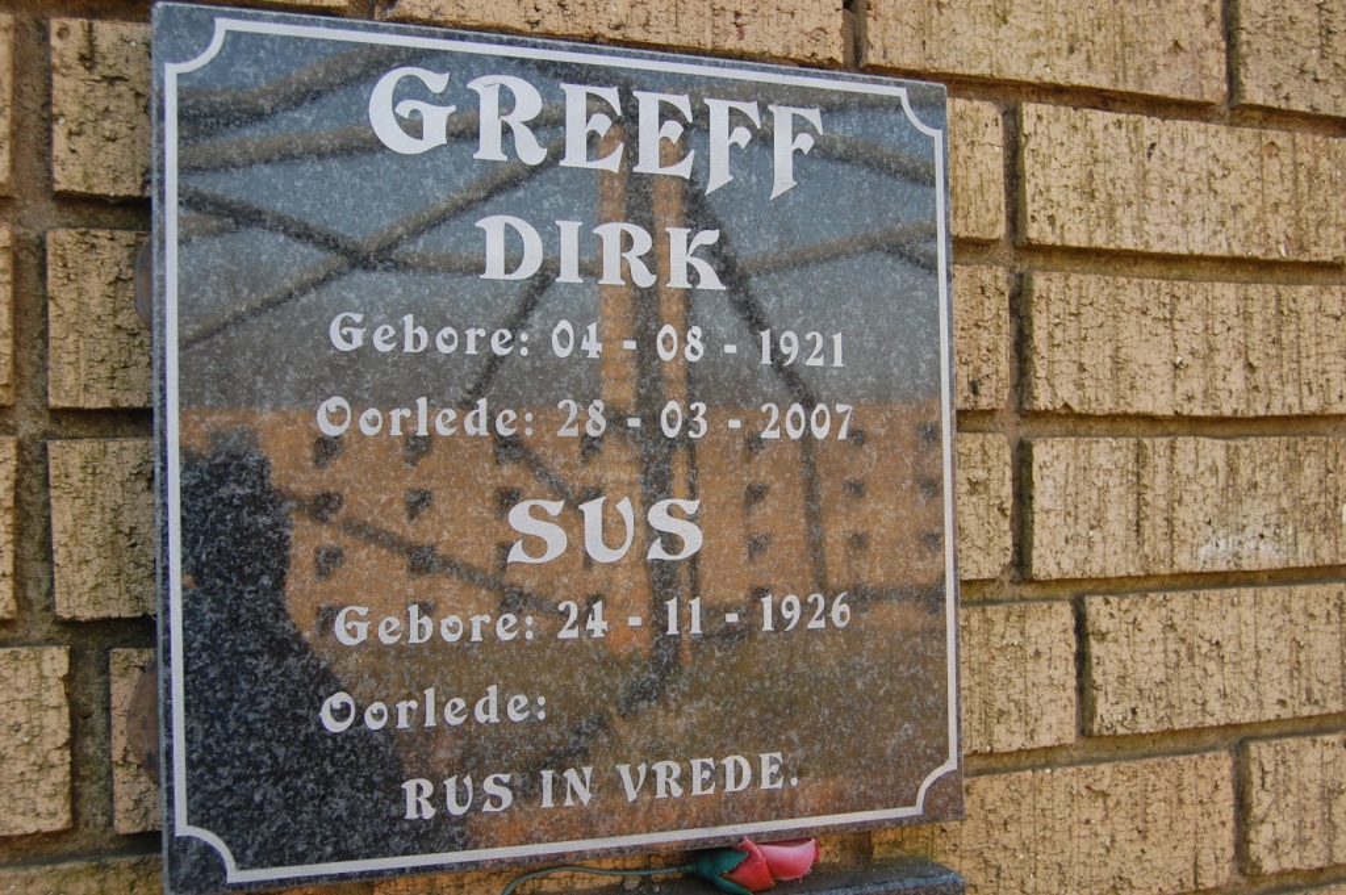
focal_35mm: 36
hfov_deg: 53.2
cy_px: 448
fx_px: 1345
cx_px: 673
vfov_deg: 36.8
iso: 320
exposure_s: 1/125
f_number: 5.6
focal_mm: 24
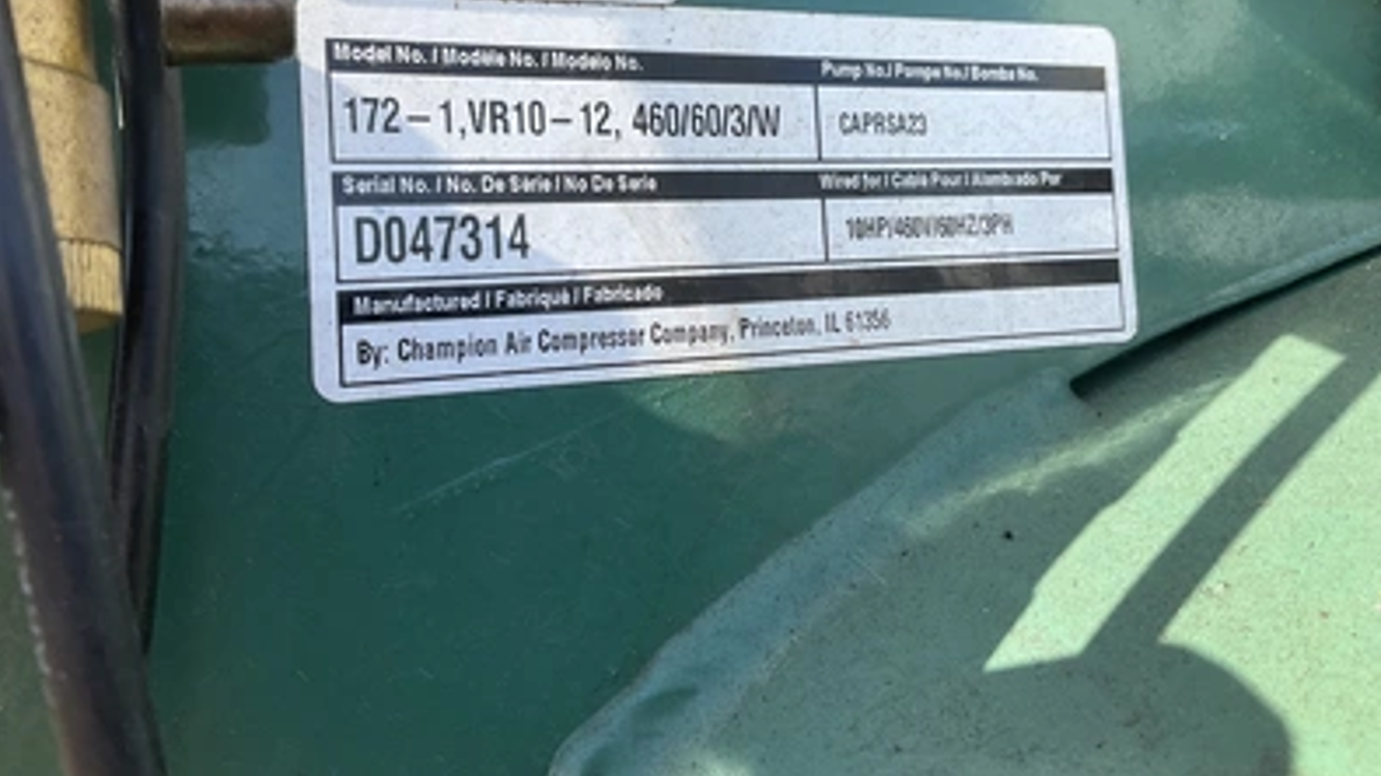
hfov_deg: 61.0
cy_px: 255
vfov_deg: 36.3
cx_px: 692
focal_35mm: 32
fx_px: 1172
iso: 25
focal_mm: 3
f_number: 1.8
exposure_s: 1/540
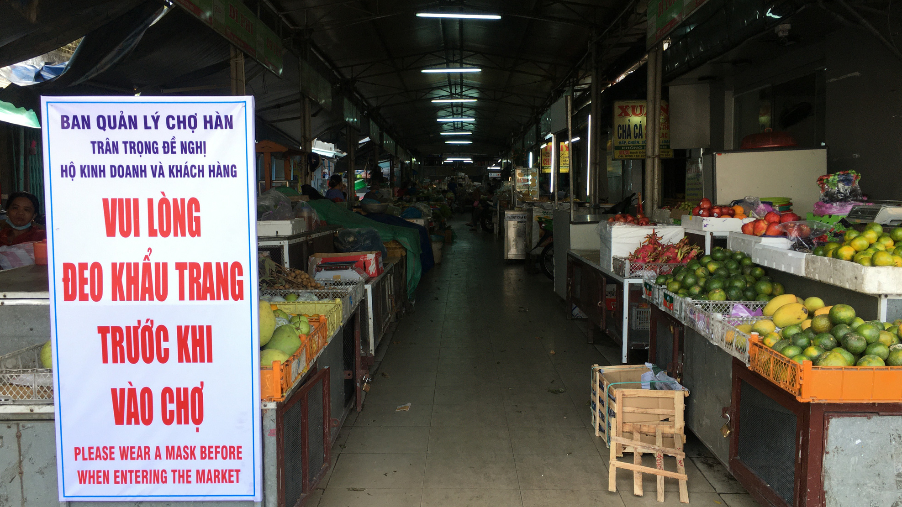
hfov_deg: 61.0
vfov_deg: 36.7
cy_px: 252
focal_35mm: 32
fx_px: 765
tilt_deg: -2.7
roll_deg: +0.1
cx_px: 454
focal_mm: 4.15
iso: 40
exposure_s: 1/100
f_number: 2.2
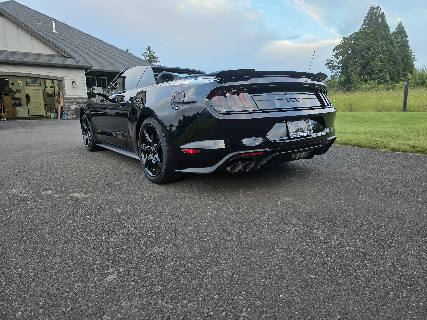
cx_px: 214
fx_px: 284
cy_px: 160
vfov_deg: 58.9
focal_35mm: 23
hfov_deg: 73.9
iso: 160
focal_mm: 6.3
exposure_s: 1/180
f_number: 1.7
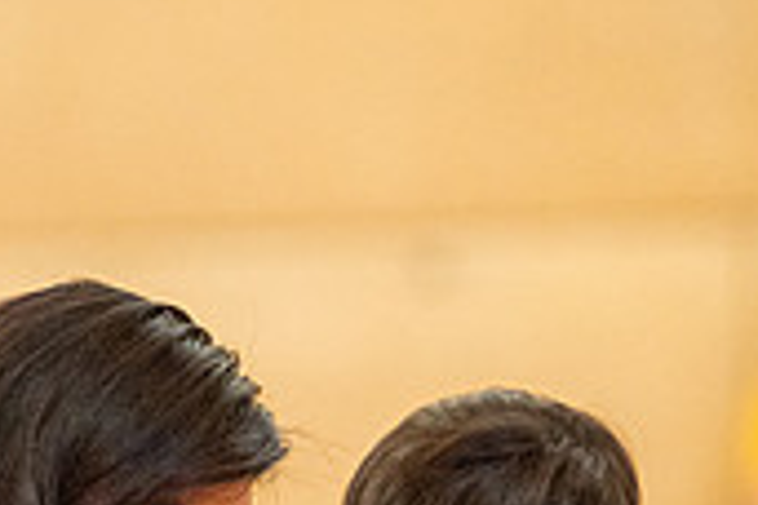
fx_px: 13180
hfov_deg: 3.3
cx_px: 162
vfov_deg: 2.2
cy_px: 771
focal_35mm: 626
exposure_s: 1/160
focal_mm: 170
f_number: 2.8
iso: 2000
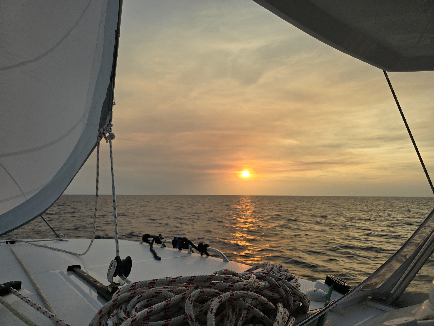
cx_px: 217
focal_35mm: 23
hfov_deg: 73.9
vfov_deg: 58.9
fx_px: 288
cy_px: 163
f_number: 1.7
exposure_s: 1/291
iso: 12
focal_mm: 6.3
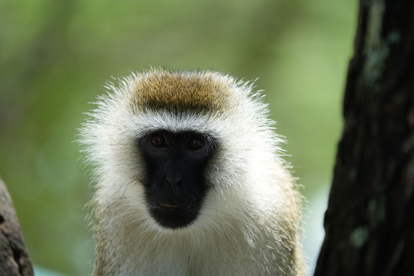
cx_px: 207
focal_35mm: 390
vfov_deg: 3.5
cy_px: 138
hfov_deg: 5.3
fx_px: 4484
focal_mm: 390
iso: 500
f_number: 6.3
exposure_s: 1/400
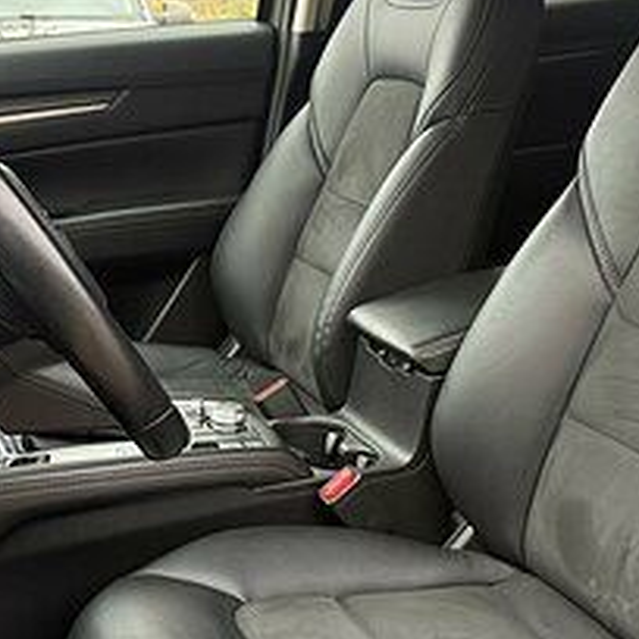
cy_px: 412
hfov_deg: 29.9
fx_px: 1190
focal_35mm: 57
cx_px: 420
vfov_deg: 29.9
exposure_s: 1/96
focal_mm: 6.76
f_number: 1.78
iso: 200
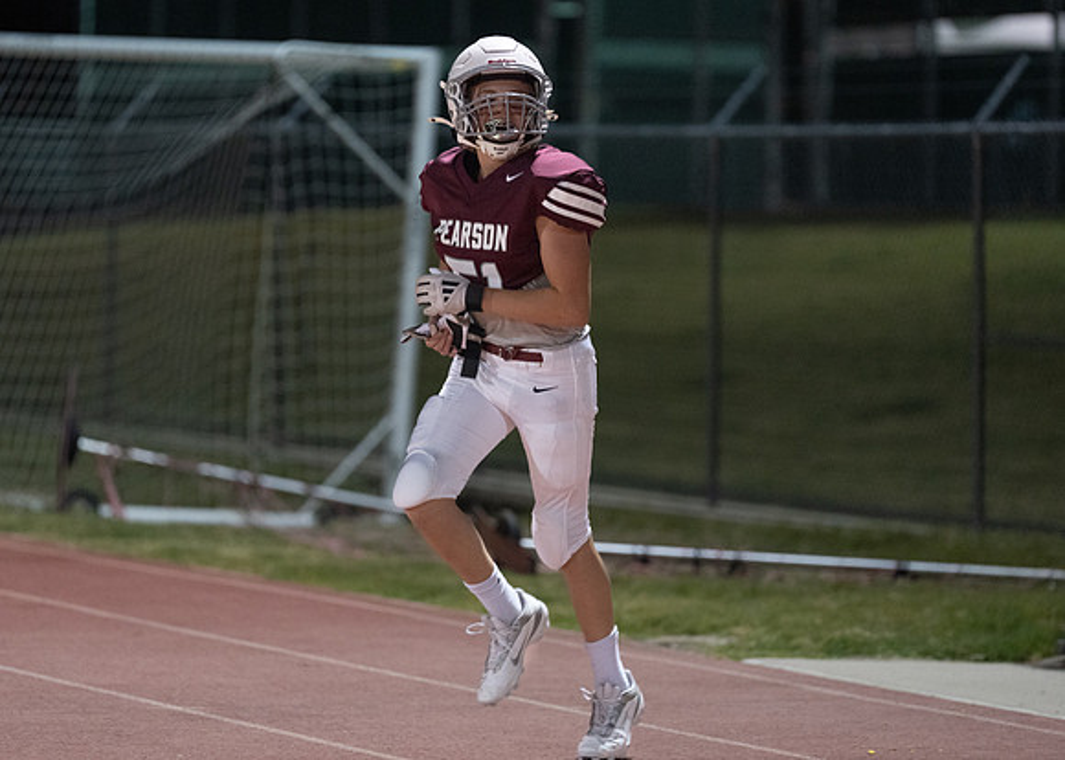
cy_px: 379
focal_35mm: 227
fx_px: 6870
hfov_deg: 8.9
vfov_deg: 6.3
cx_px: 488
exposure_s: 1/320
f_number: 3.2
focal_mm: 200
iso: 4000
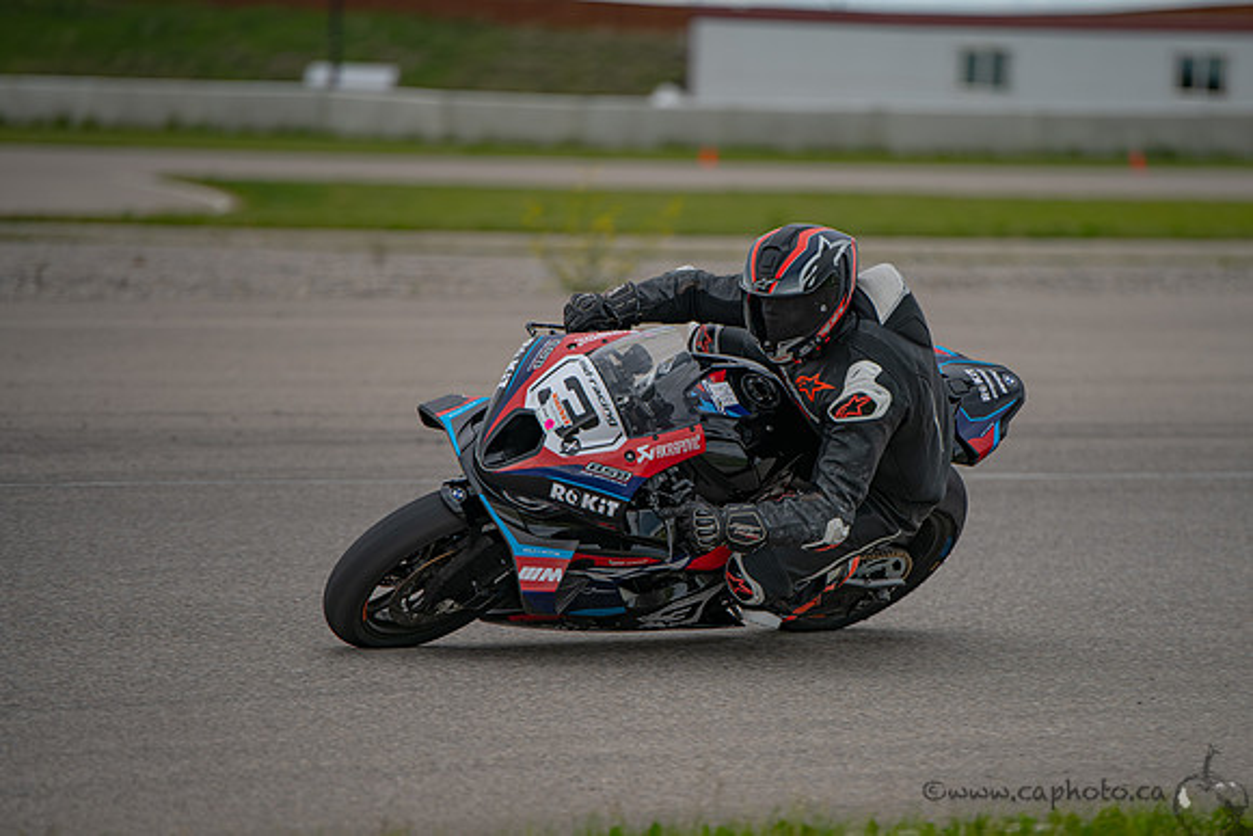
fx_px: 8140
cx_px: 732
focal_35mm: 234
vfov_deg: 5.9
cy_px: 489
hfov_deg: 8.8
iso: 125
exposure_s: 1/1600
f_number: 2.8
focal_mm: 200
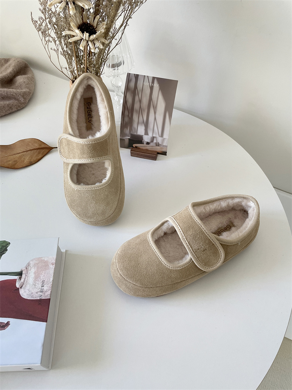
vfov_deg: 67.3
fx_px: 292
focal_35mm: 26
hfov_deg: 53.1
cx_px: 146
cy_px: 195
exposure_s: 1/121
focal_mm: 4.2
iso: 80
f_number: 1.6
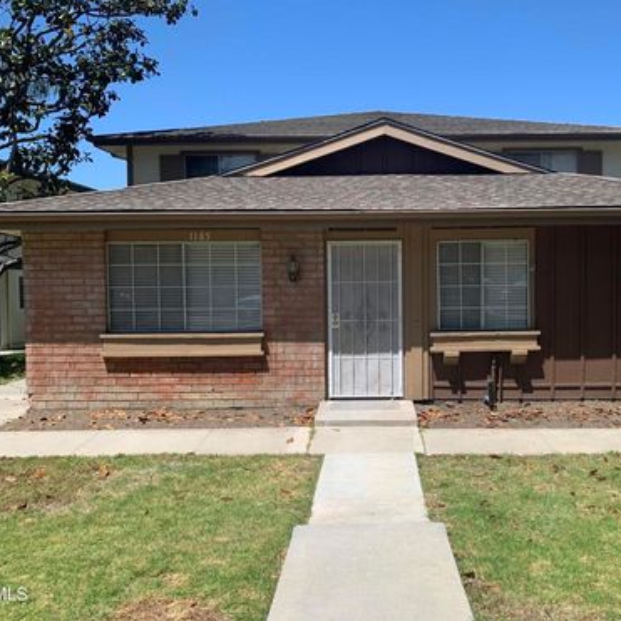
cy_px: 309
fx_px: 629
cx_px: 383
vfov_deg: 52.5
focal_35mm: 31
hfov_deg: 52.0
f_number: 1.8
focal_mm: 4.25
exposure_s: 1/2114
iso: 25
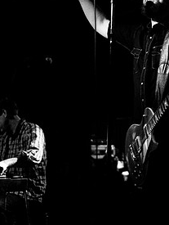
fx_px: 591
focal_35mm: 91
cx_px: 156
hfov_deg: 16.0
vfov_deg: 21.4
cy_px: 68
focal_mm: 30
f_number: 1.4
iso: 1000
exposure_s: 1/125
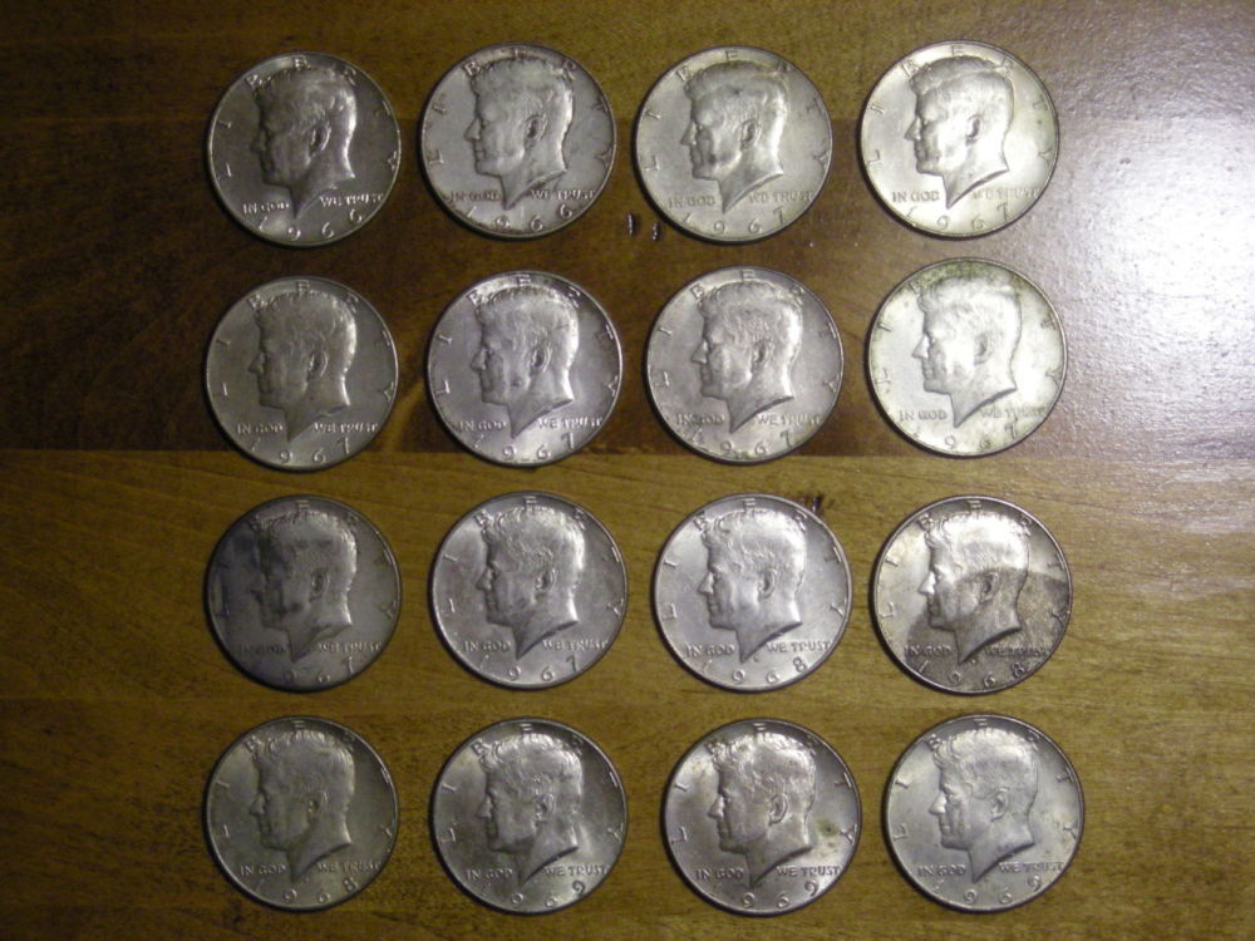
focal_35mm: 76
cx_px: 628
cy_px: 470
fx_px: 2755
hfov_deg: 25.7
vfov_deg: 19.4
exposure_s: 1/61.1
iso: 217
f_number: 3.9
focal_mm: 12.3
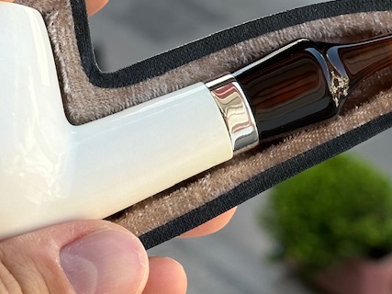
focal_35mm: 144
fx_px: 1630
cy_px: -6
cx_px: 199
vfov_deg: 10.2
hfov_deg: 13.7
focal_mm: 6.86
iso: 64
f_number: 1.78
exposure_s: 1/344
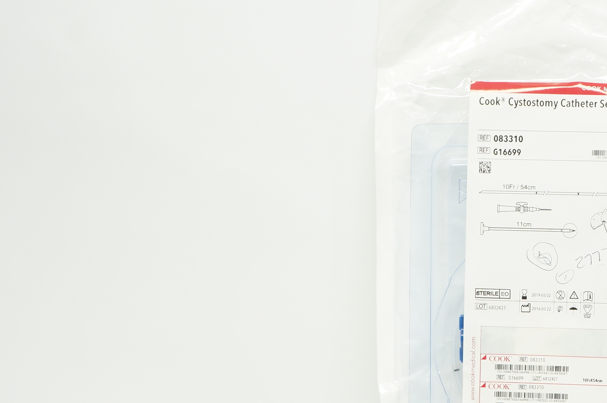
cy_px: 285
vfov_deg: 21.1
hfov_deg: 30.0
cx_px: 551
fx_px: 1078
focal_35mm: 64
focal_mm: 22
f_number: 8
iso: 400
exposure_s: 1/30
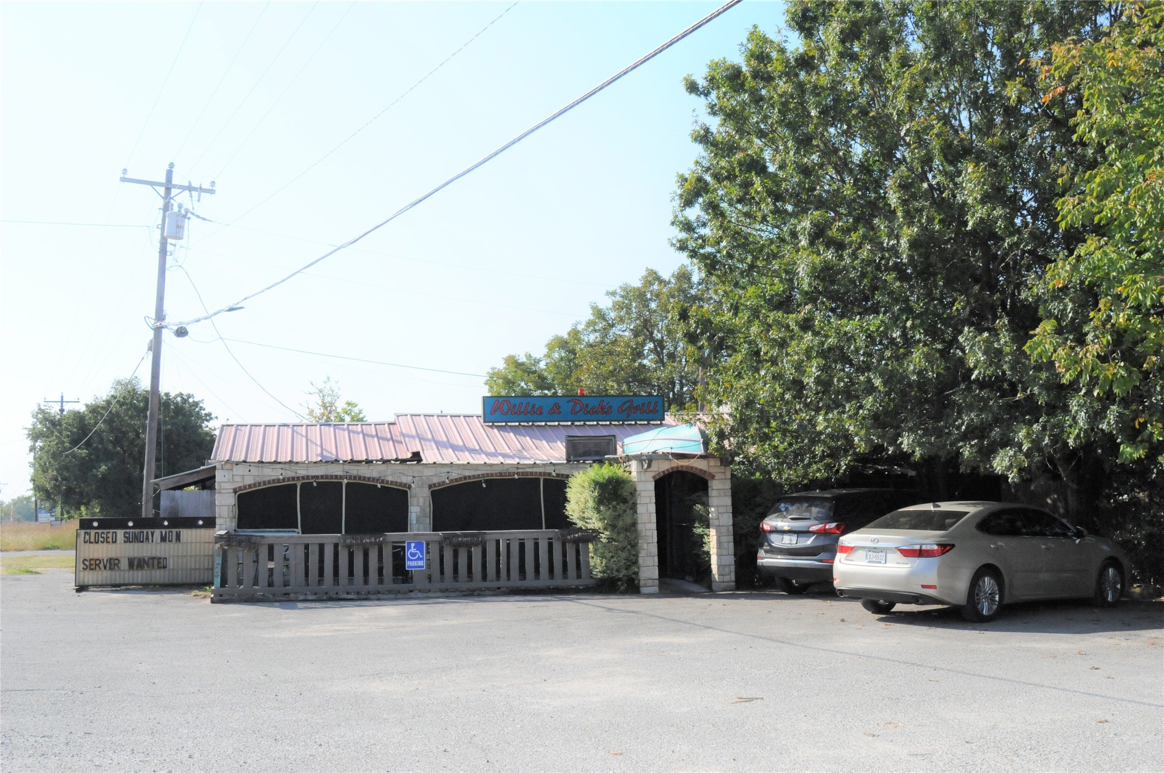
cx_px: 582
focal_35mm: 36
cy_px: 386
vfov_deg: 36.8
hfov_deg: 53.2
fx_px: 1163
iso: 1600
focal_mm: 24
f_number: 10
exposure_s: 1/2000
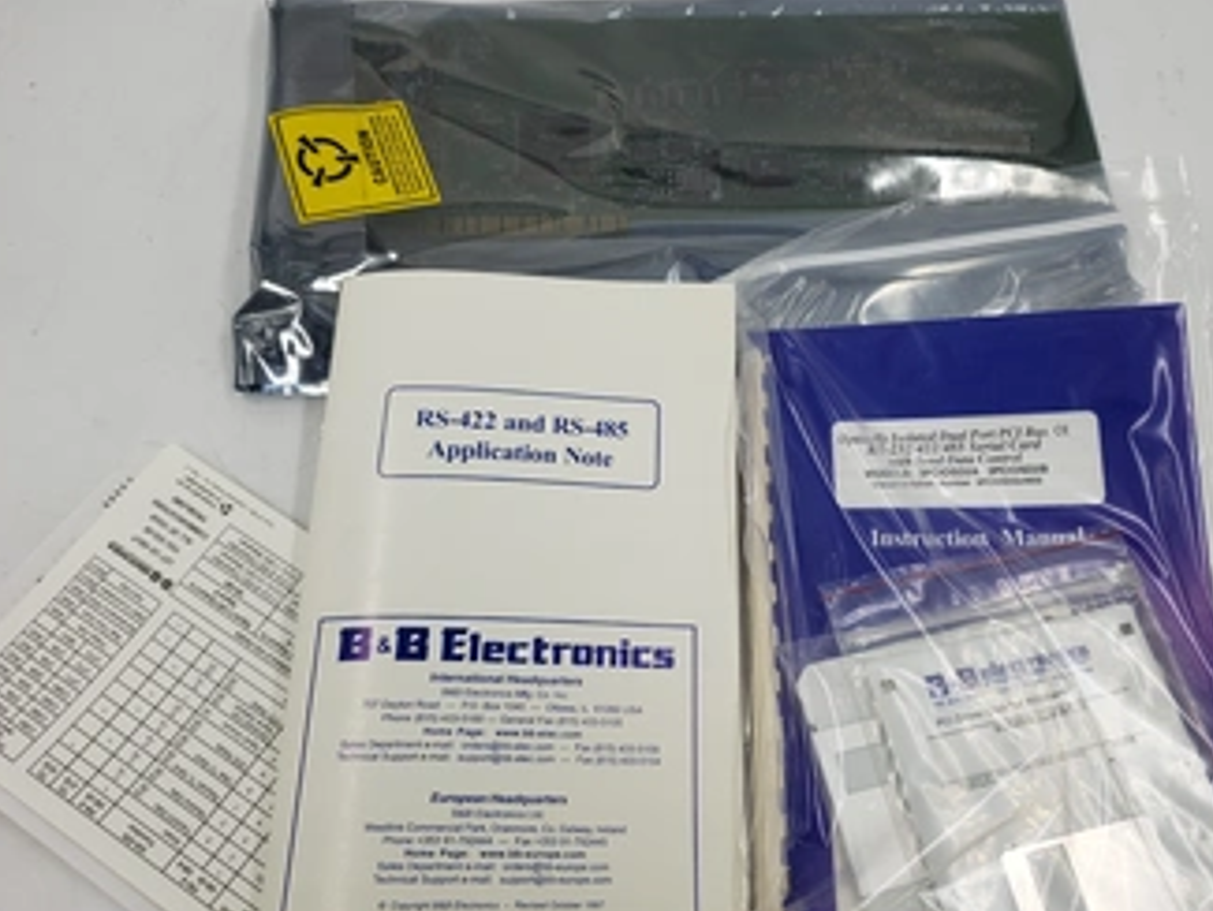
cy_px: 422
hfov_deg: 56.6
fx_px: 1122
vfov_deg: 44.2
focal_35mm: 32
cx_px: 694
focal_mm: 4.3
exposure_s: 1/744
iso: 50
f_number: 1.5
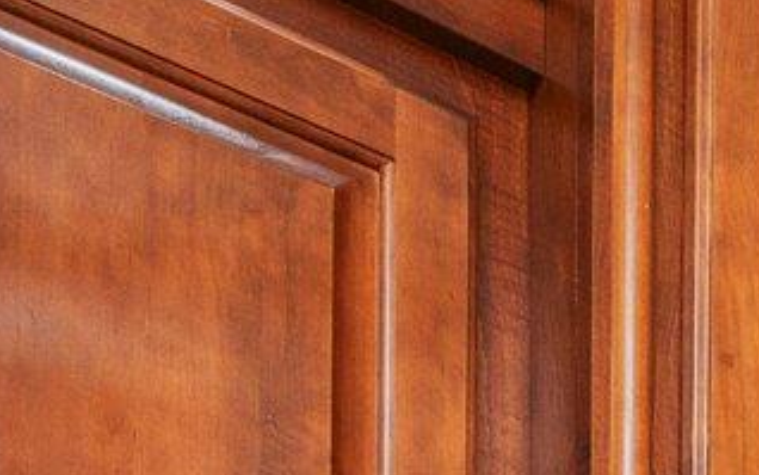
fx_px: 2173
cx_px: 1310
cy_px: 1547
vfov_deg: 9.2
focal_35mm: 105
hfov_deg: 16.9
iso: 640
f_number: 9
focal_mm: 16
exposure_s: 1/30
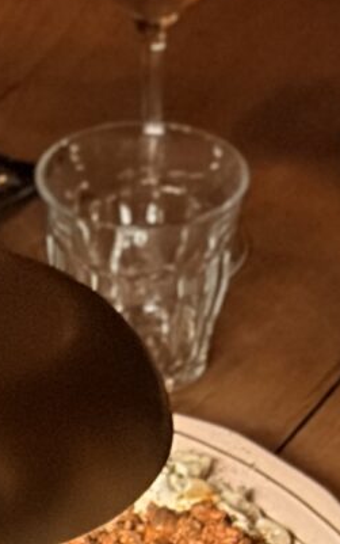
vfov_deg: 5.9
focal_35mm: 352
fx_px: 5213
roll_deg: +3.3
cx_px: -18
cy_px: 870
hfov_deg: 3.7
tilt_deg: -36.9
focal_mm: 5.96
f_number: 1.6
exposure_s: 1/33
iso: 160
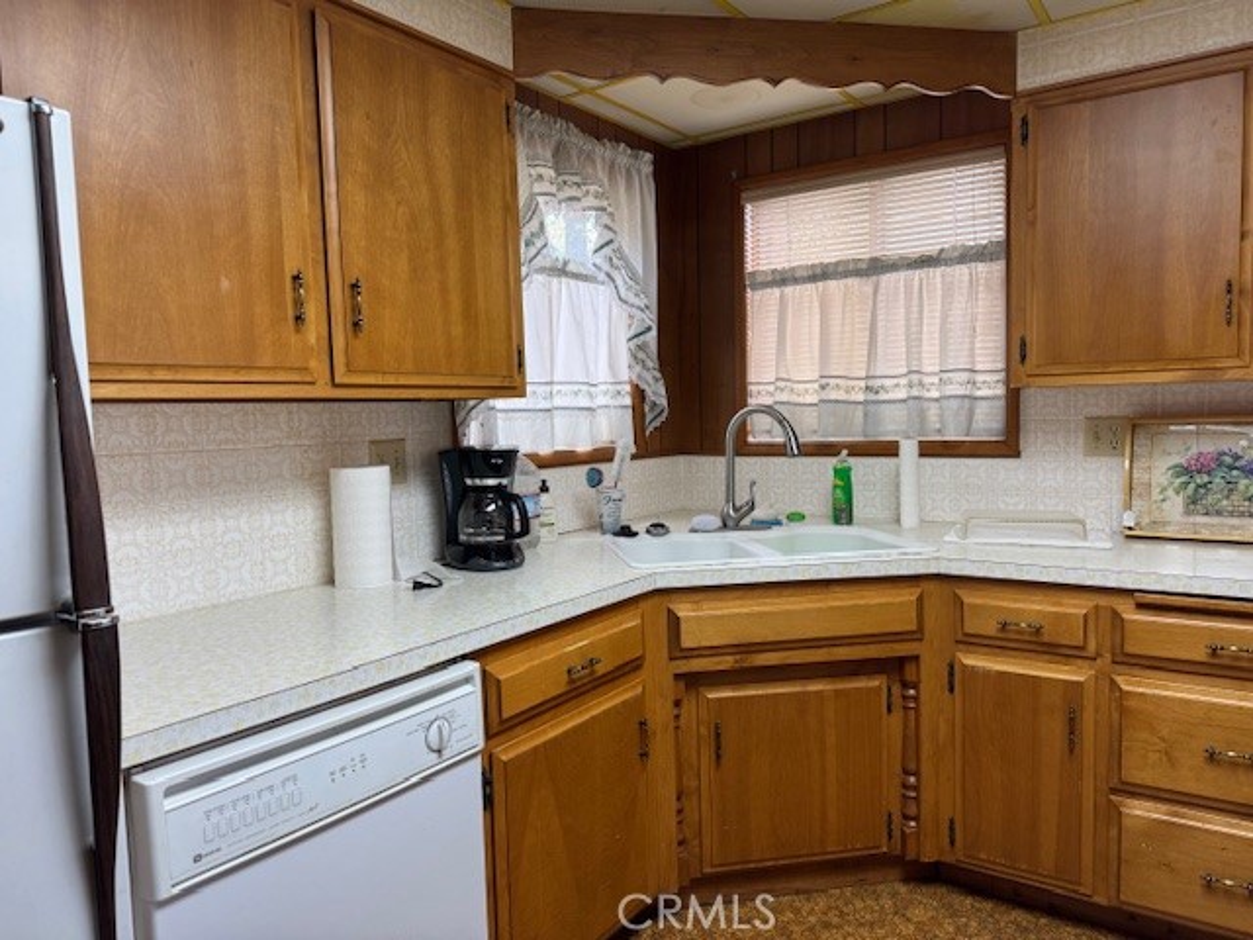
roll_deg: +2.0
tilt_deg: -4.9
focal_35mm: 24
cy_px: 470
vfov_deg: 56.8
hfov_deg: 71.6
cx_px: 626
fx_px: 869
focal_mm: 6.76
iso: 125
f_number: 1.78
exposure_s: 1/120
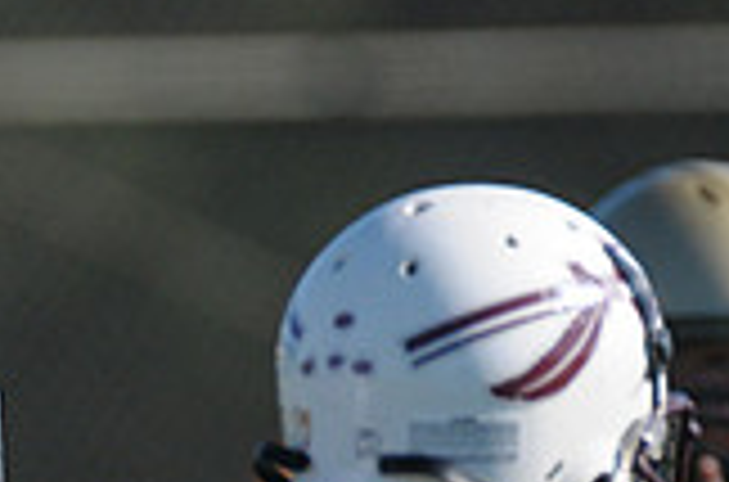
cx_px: -184
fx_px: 43491
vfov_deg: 0.6
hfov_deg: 1.0
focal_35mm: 2154
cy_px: 768
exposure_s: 1/3200
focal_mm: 400
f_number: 4
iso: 640
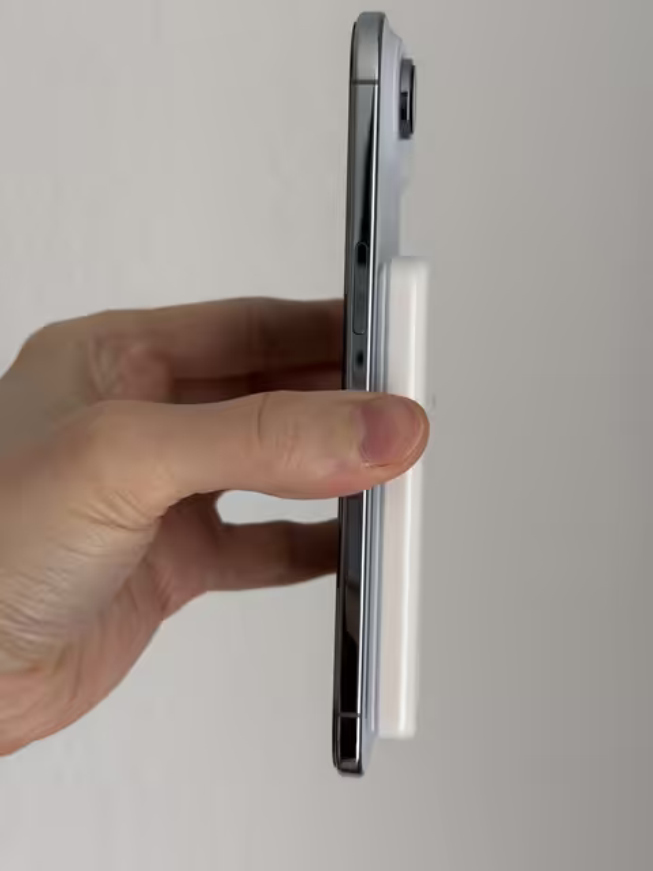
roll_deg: -1.4
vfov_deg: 39.7
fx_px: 1207
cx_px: 326
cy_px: 436
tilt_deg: -12.0
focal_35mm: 48
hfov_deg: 30.3
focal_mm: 6.76
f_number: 1.78
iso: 100
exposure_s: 1/60
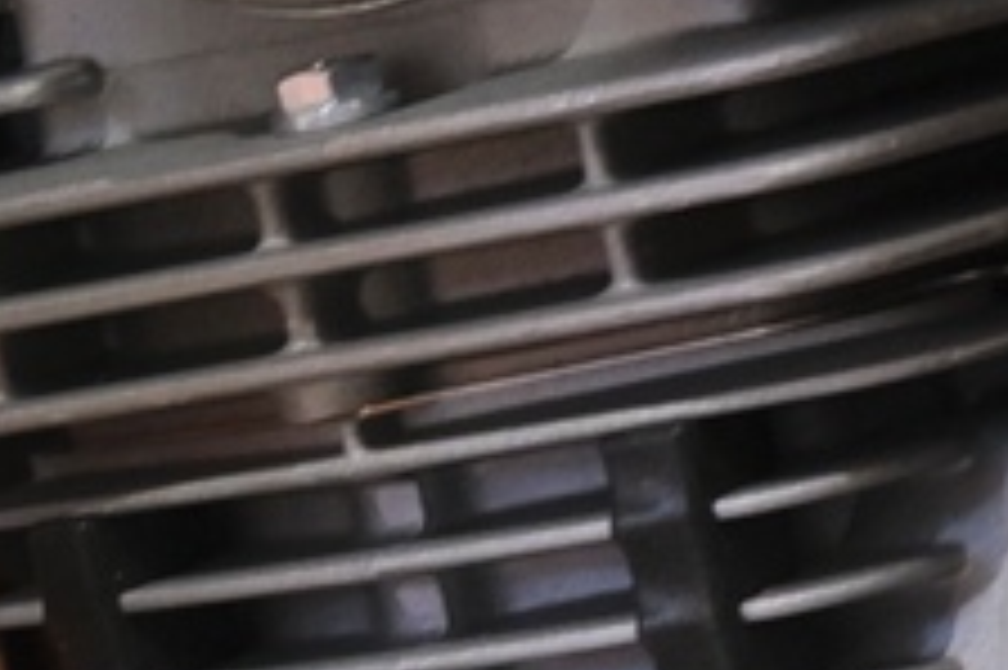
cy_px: 686
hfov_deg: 6.3
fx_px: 9205
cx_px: 598
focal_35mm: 329
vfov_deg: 4.2
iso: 1250
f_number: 4
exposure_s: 1/100
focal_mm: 30.8
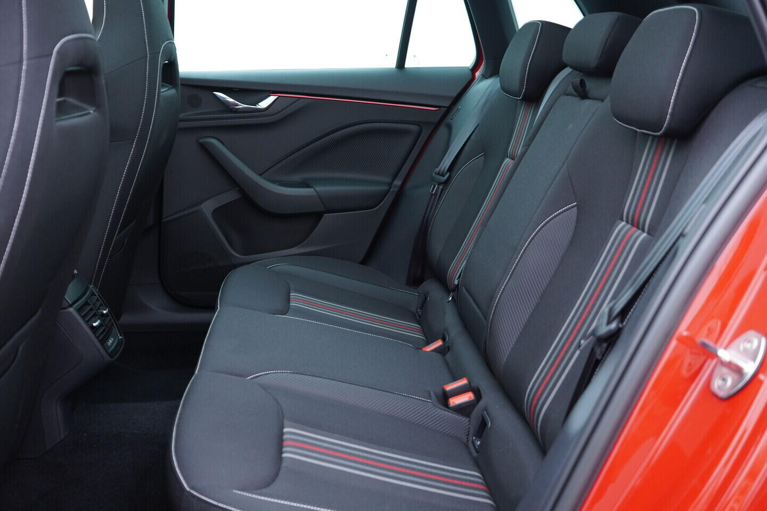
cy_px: 256
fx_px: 767
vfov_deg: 36.9
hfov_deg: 53.1
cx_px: 384
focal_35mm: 36
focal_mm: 24
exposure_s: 1/40
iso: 400
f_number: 2.8
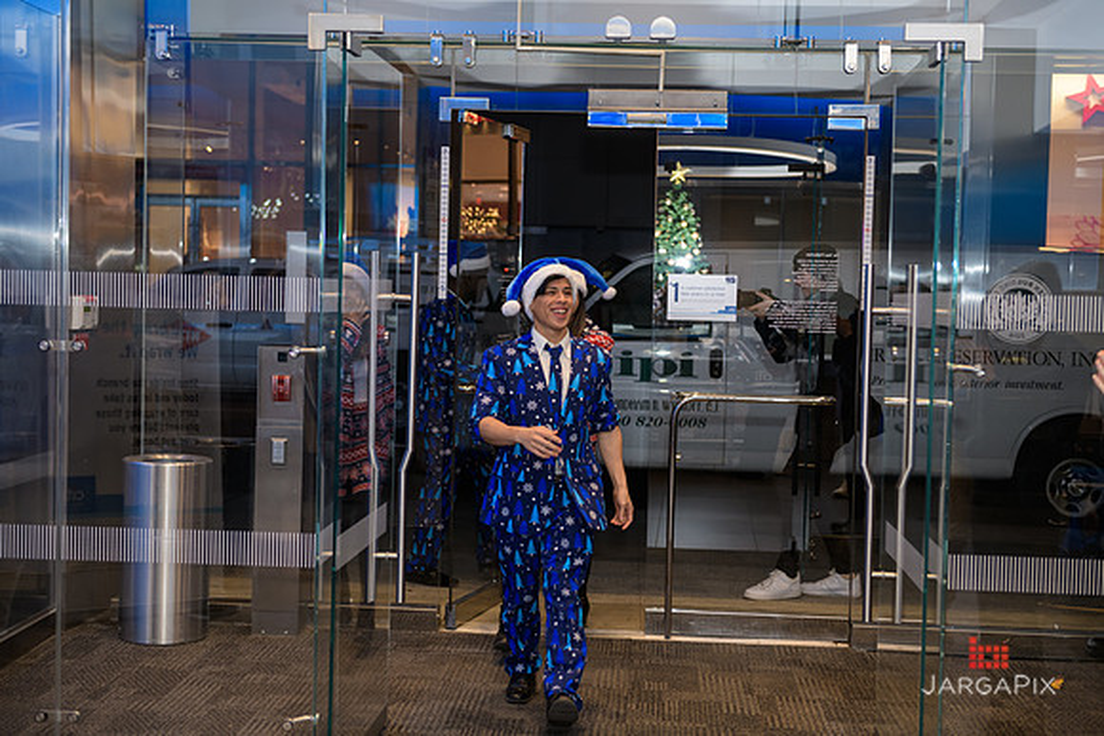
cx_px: 552
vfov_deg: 26.0
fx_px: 1595
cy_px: 368
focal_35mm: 52
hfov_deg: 38.2
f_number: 3.2
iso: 400
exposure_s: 1/125
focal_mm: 52
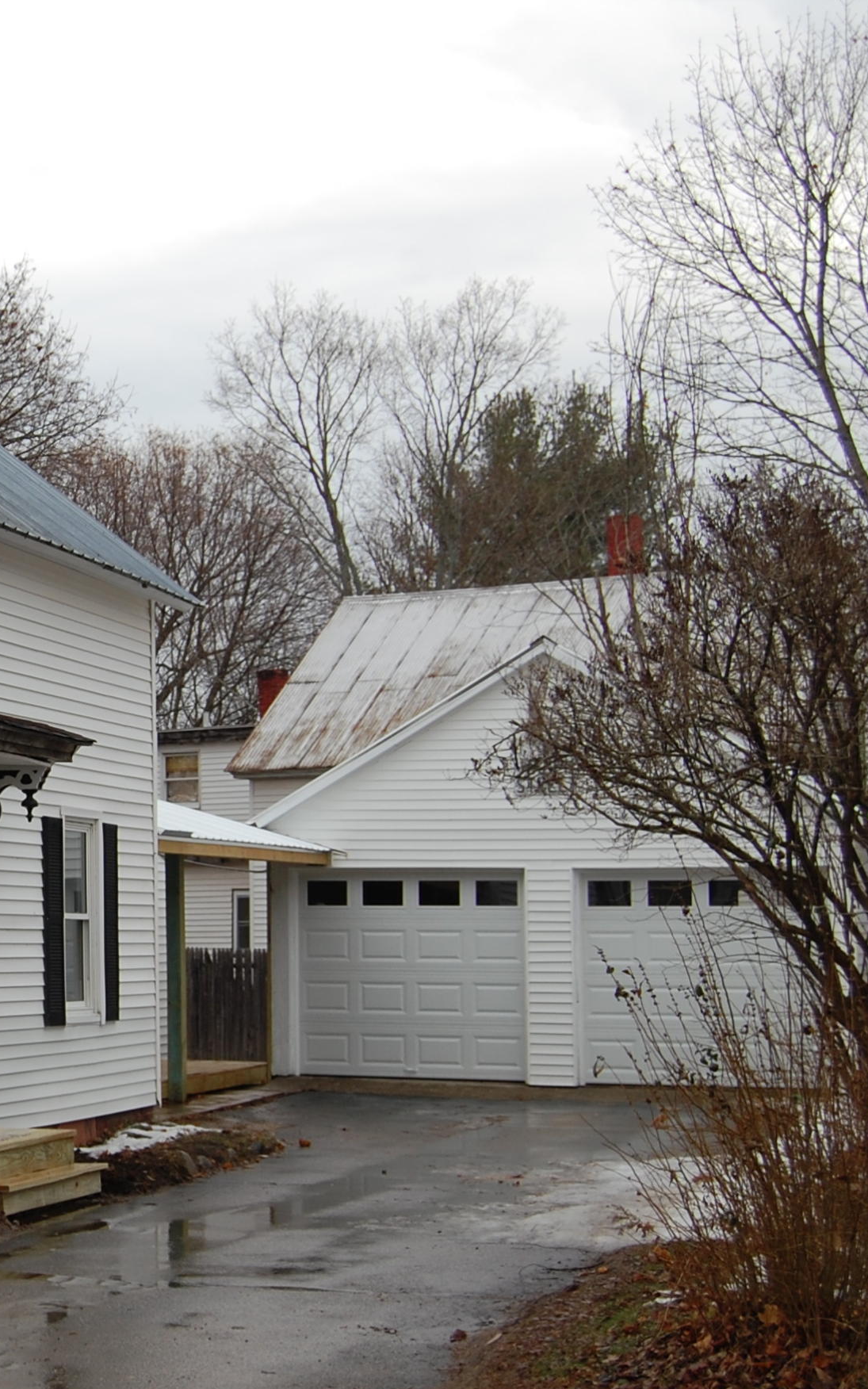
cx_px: -202
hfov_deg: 18.1
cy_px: 719
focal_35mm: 68
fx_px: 2574
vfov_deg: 30.2
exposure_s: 1/200
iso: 200
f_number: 7.1
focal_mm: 26
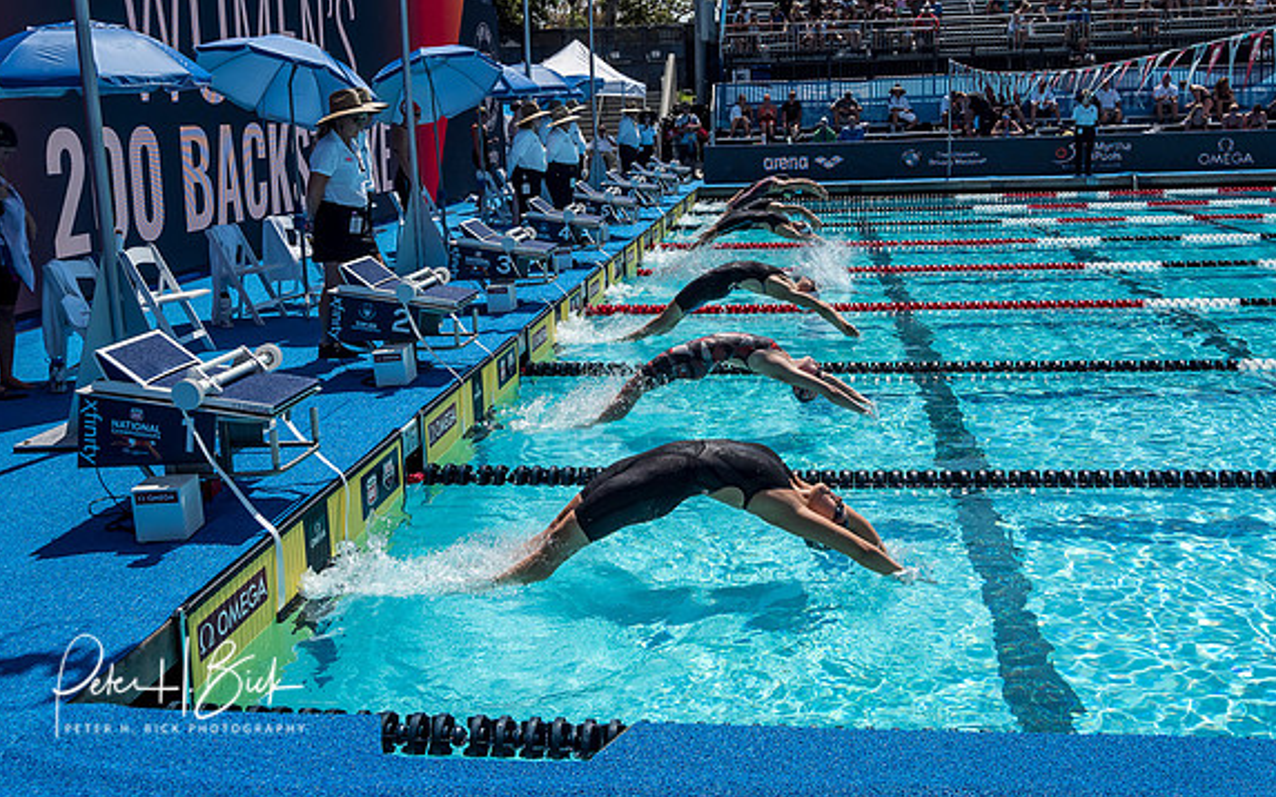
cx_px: 632
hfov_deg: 52.8
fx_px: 1287
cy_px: 322
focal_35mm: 37
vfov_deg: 34.3
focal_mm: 16
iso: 250
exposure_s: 1/1600
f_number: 6.3
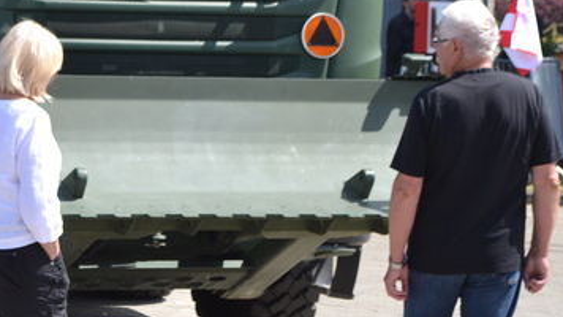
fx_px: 2477
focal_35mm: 166
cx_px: 42
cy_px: -13
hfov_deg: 12.8
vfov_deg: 7.3
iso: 400
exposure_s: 1/1000
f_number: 5.3
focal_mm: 44
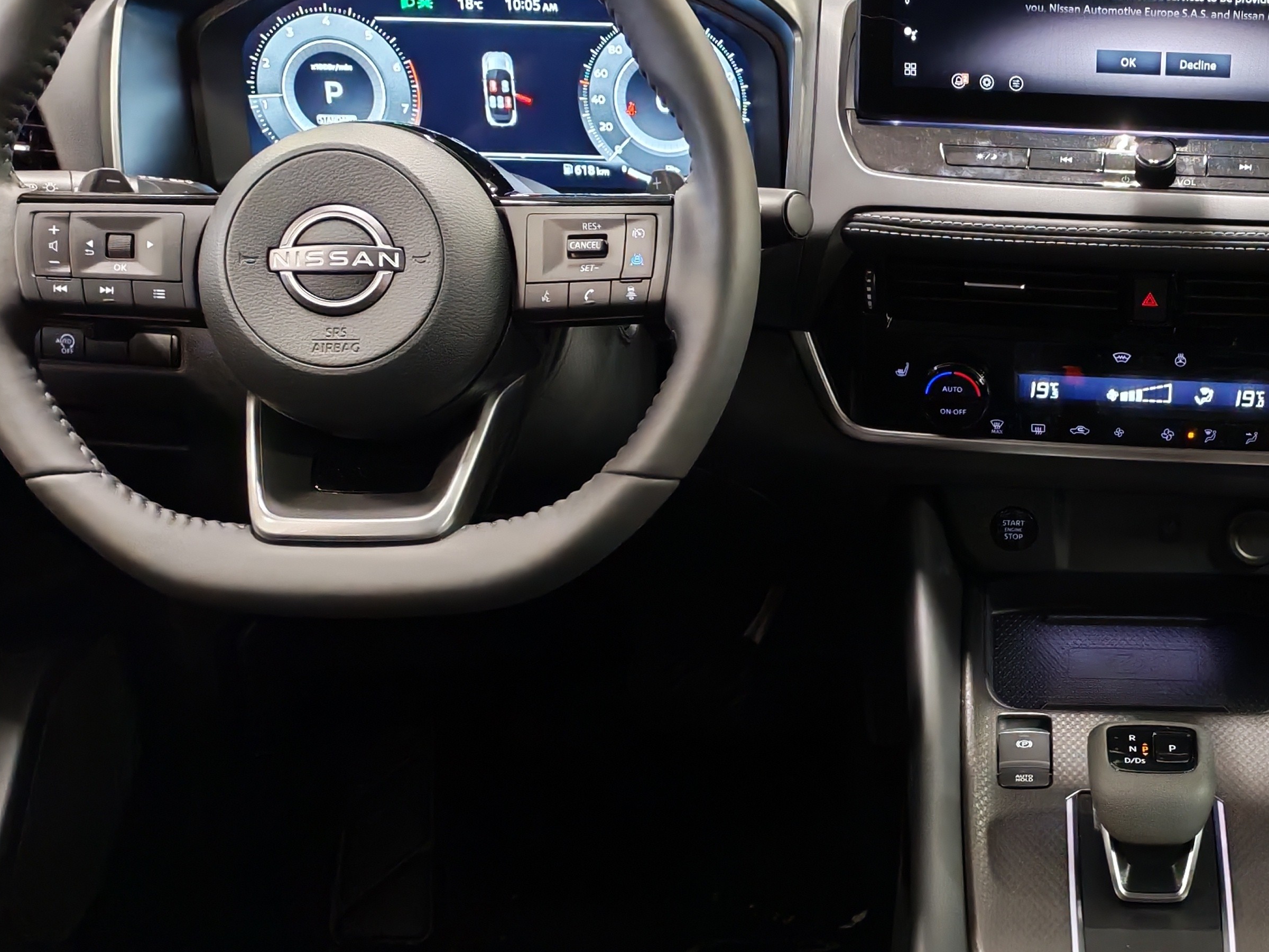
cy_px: 615
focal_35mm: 58
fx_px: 2126
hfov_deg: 32.0
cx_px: 1079
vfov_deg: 25.1
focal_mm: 6.12
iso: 2000
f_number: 1.9
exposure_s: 1/50
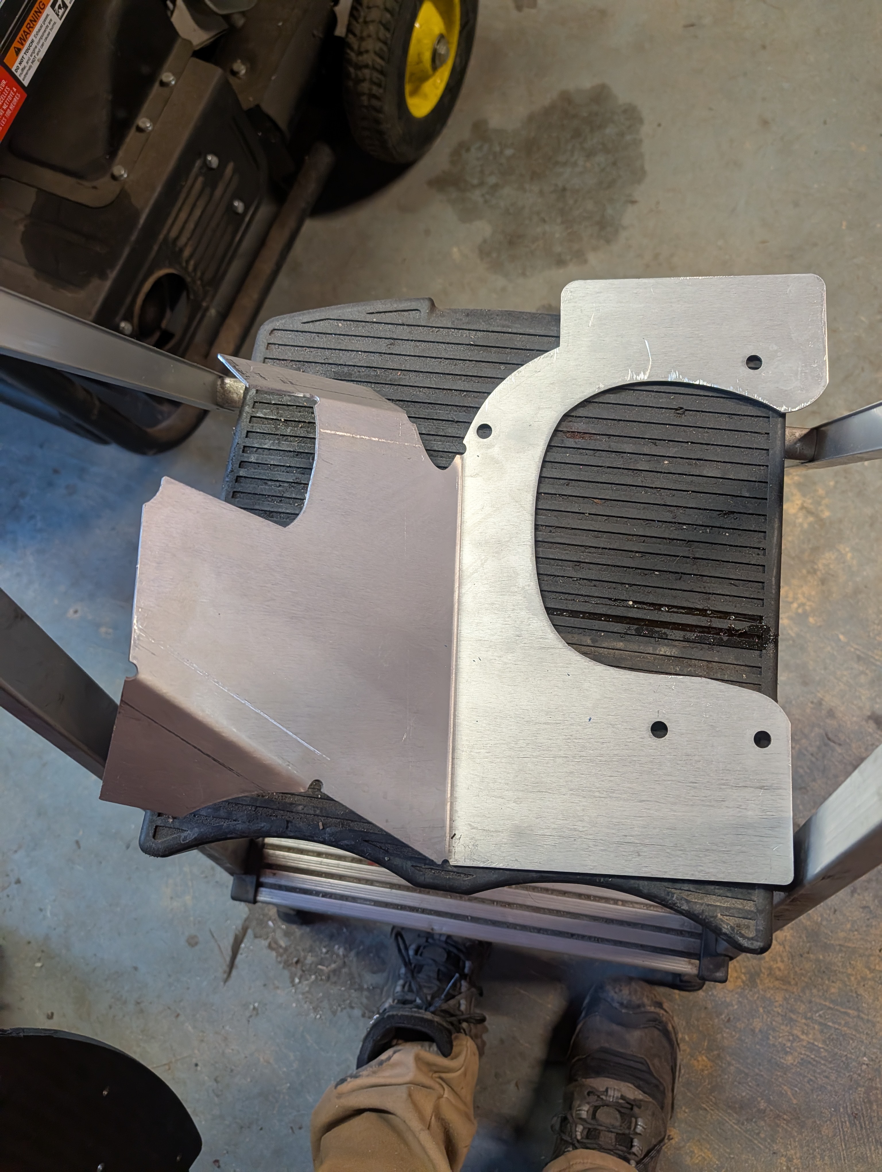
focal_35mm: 24
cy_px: 586
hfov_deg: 56.9
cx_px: 441
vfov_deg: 71.5
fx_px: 813
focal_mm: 6.9
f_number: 1.68
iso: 516
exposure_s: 1/120
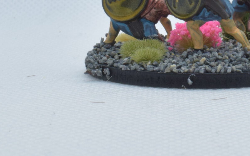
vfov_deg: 9.8
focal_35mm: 132
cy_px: -53
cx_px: 191
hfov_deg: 15.8
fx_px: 897
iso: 800
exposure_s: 1/60
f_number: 25
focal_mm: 27
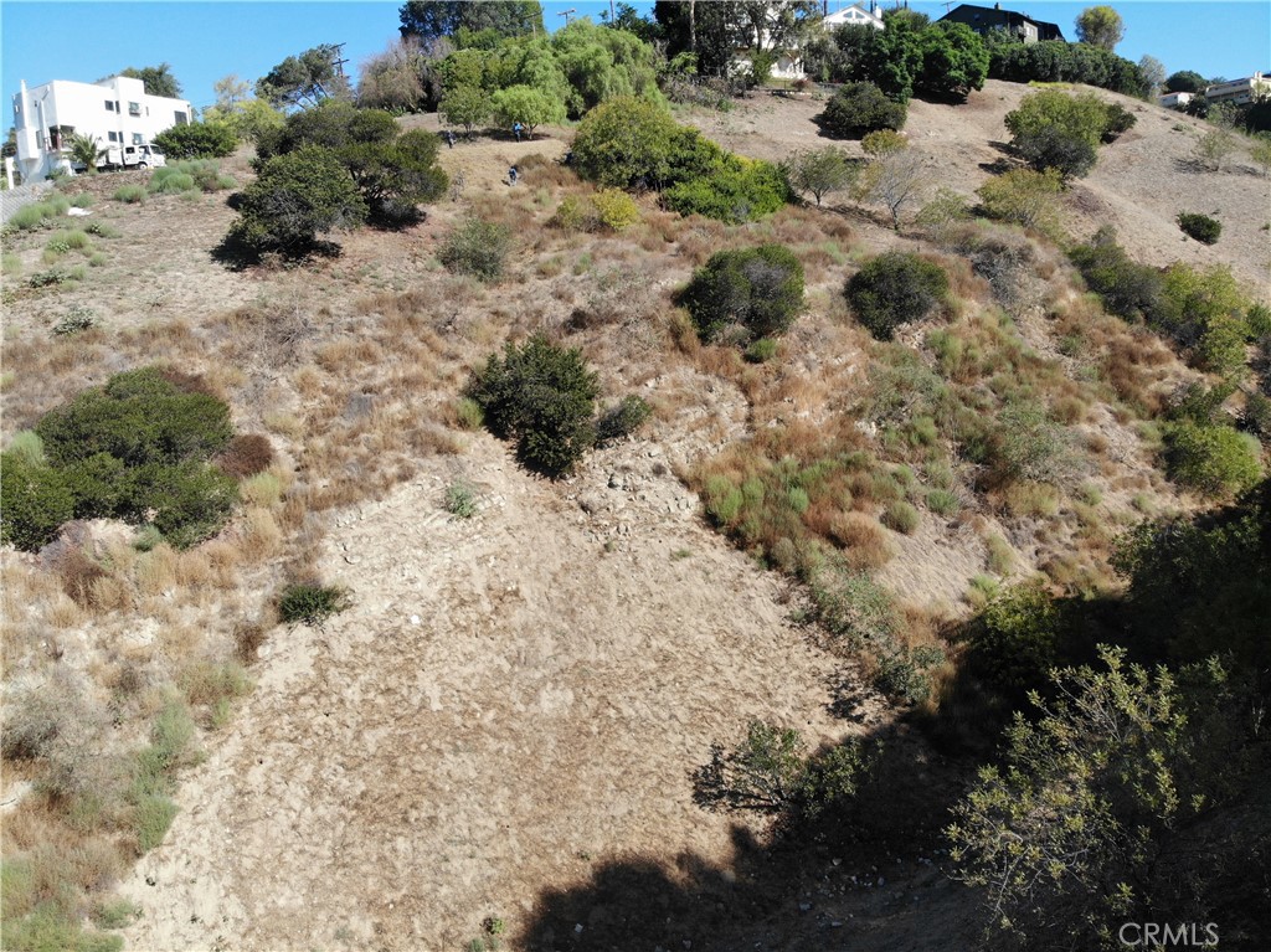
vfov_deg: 56.8
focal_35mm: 24
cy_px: 476
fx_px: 881
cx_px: 636
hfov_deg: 71.6
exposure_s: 1/650
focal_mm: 4.5
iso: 100
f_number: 2.8
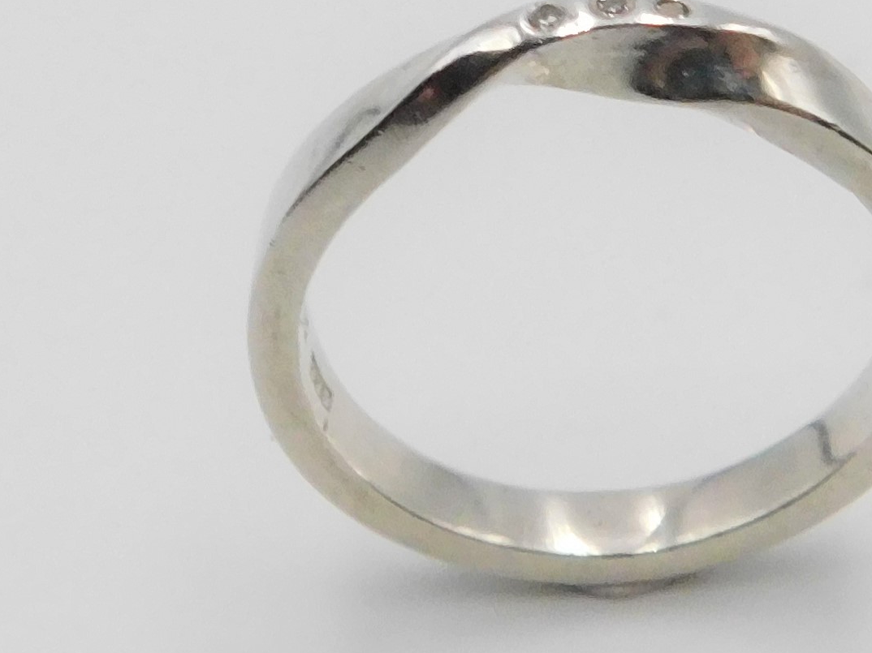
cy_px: 247
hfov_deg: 44.1
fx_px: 1058
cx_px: 591
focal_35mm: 42
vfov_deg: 34.2
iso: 400
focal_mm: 4
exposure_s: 1/400
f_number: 6
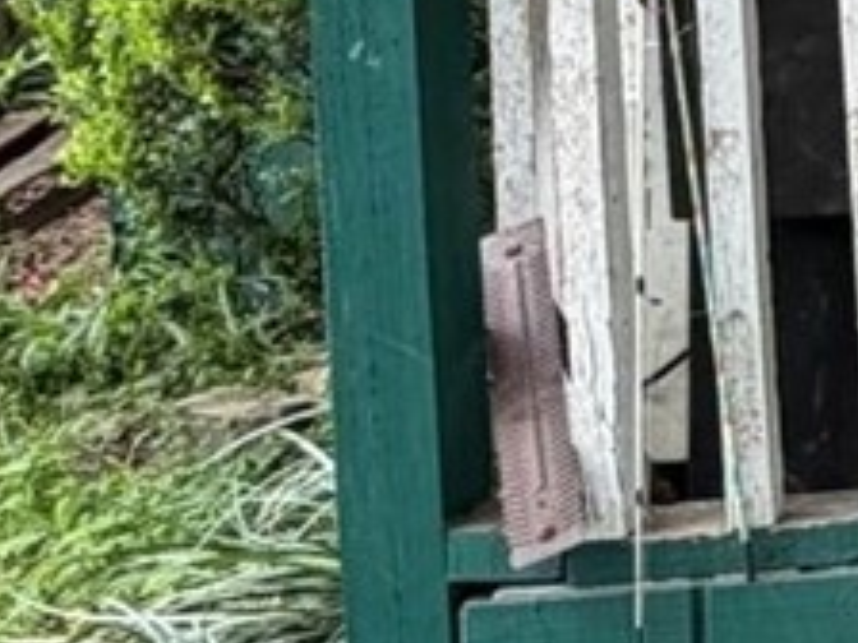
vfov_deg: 13.5
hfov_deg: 13.9
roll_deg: +2.0
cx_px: 2057
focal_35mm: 100
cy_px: -455
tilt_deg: -1.0
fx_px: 2479
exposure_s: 1/121
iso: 100
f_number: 2.2
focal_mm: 2.22
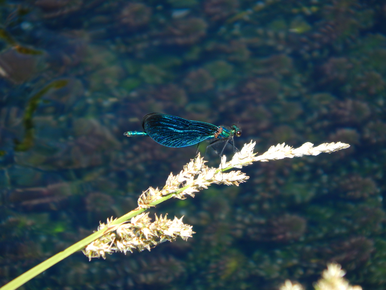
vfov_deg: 2.2
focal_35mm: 675
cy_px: 145
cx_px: 193
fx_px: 7527
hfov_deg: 2.9
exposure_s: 1/160
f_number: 5.8
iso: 125
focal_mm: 120
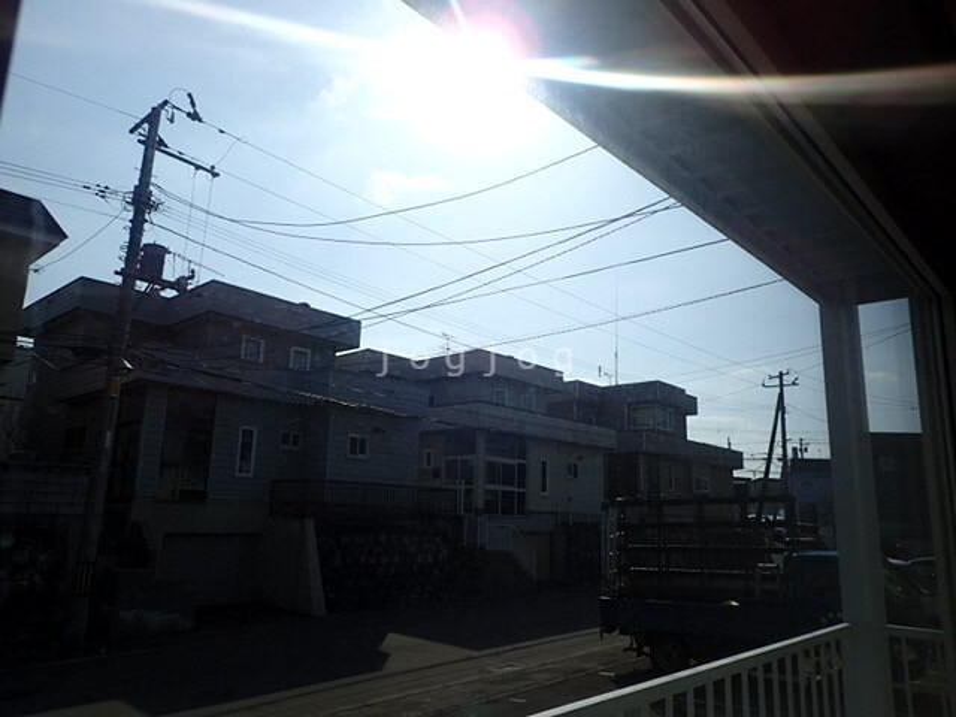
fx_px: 690
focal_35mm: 25
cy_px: 358
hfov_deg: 69.4
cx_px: 478
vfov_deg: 54.9
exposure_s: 1/400
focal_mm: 4.5
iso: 100
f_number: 8
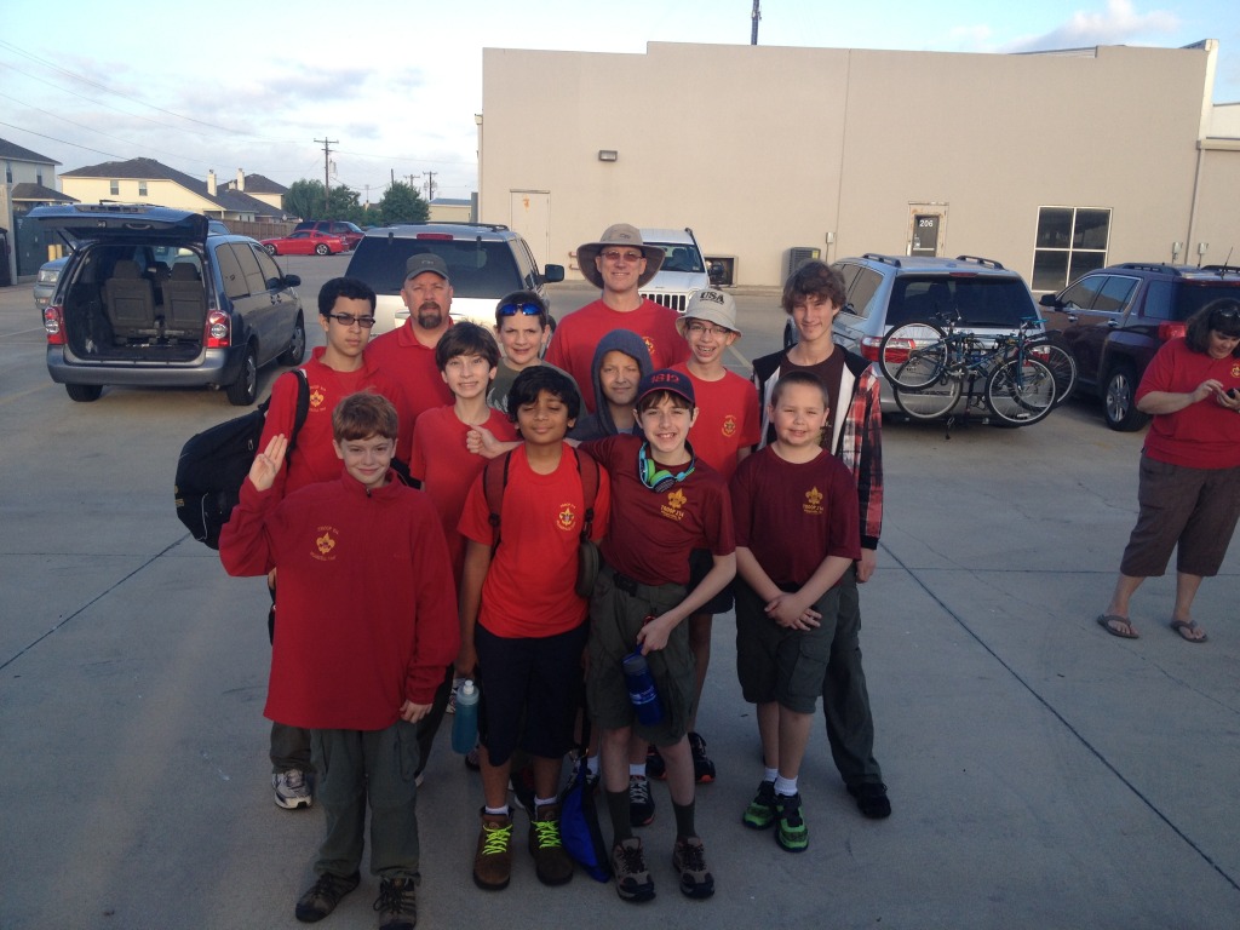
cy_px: 465
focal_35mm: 35
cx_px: 620
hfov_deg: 52.6
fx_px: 1254
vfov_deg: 40.7
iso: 50
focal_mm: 4.28
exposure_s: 1/375
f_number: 2.4
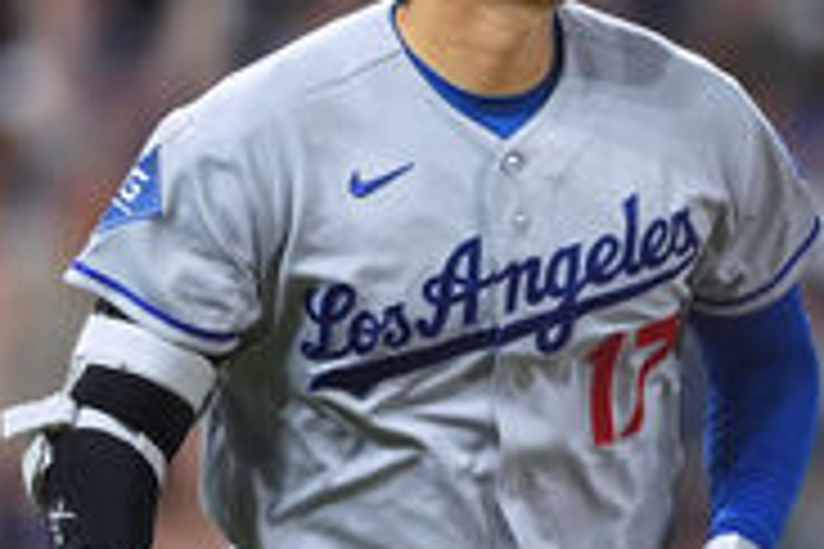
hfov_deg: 1.6
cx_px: 378
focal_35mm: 1312
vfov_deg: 1.0
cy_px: 205
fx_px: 30028
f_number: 4
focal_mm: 600
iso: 5000
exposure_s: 1/1600
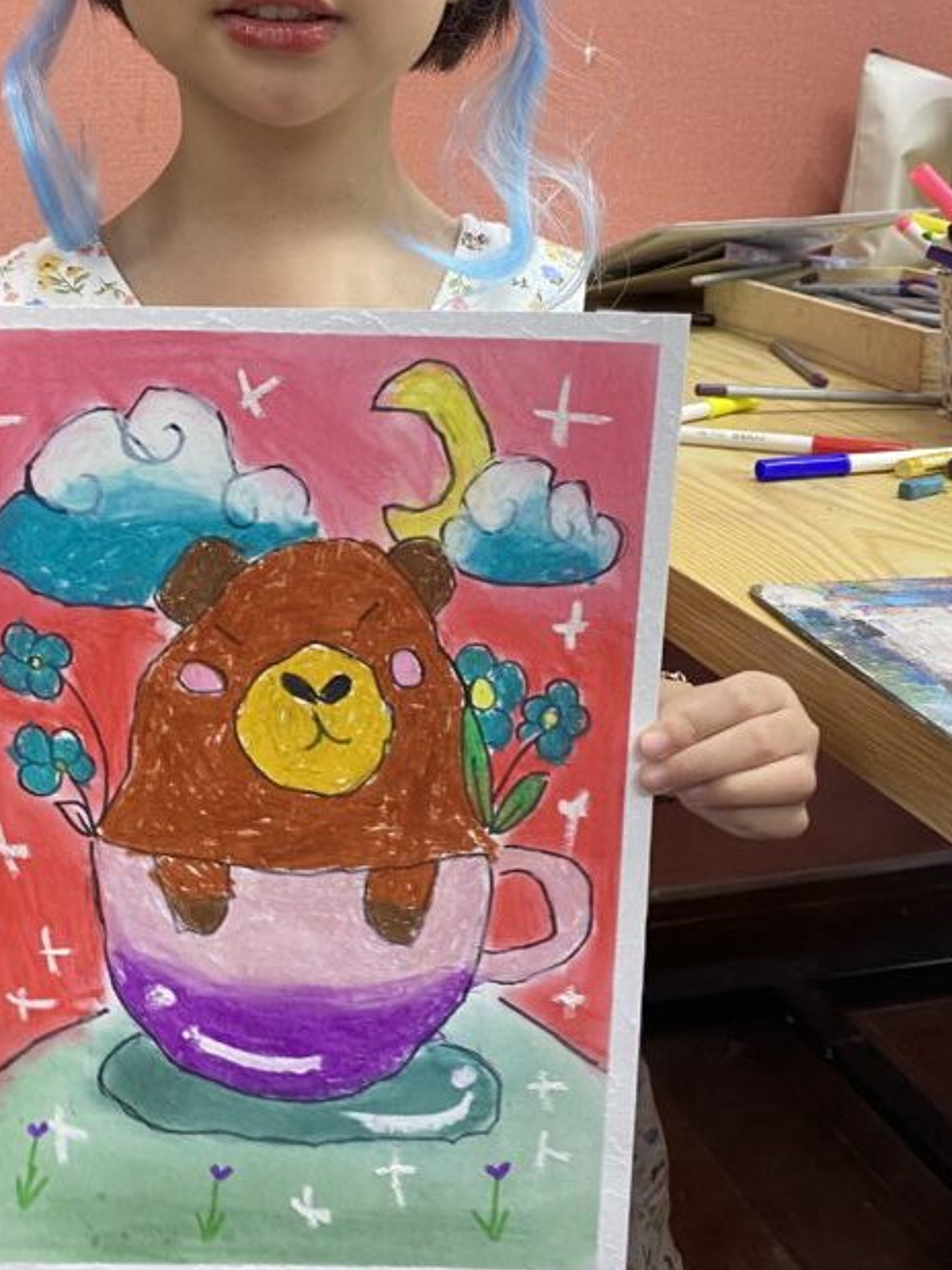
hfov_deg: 33.9
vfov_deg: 44.4
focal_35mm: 42
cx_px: 291
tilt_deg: -12.2
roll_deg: +0.9
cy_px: 466
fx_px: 1541
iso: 80
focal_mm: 4.25
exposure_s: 1/50
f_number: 1.8
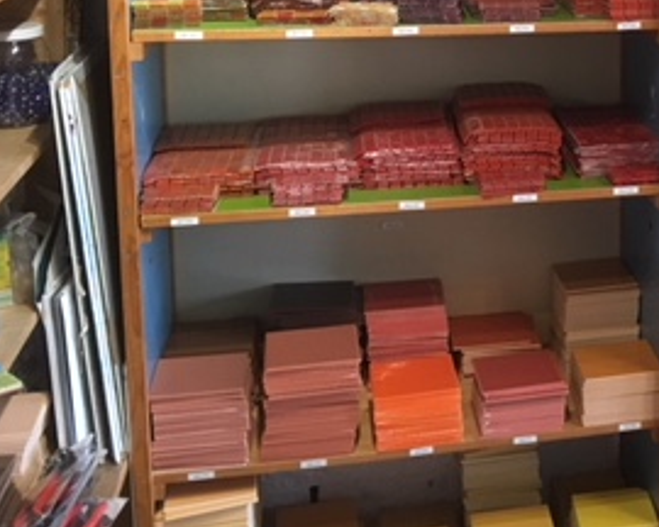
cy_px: 20
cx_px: 737
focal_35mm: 67
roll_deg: -1.8
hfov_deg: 26.0
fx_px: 1307
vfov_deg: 22.1
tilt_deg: -8.8
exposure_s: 1/33
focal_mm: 4.15
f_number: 2.2
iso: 160
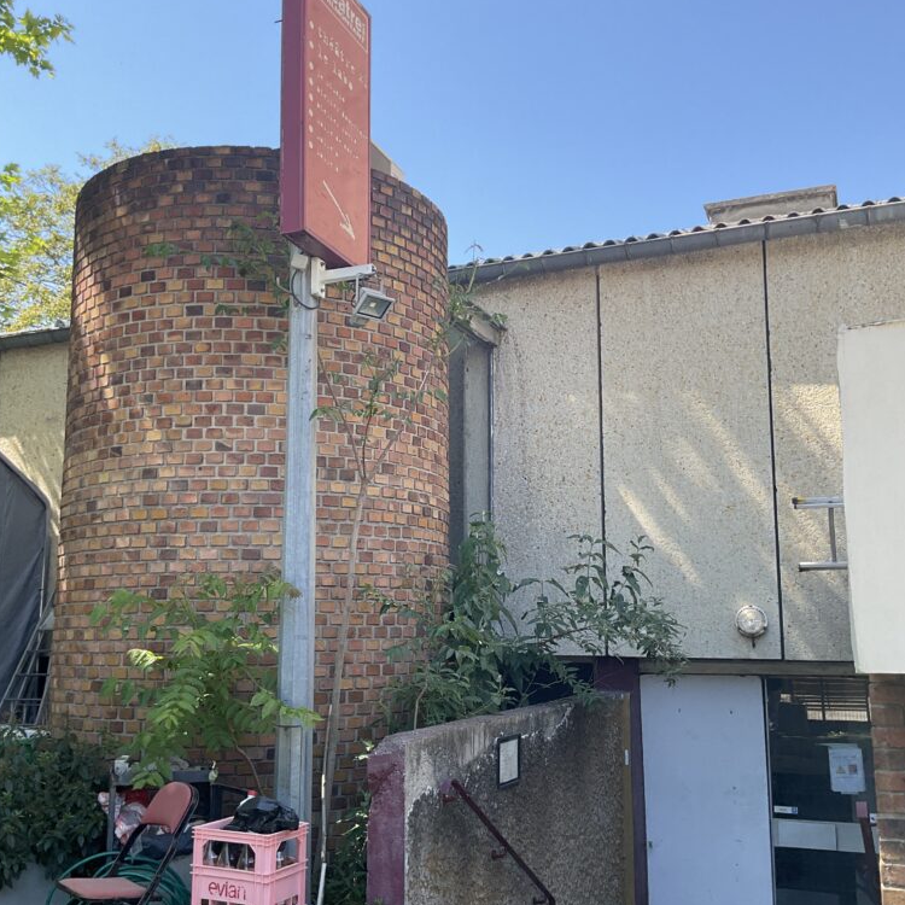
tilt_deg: +8.0
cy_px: 486
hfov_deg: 47.2
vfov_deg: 47.2
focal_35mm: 35
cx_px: 450
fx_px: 1035
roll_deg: -0.9
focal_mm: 3
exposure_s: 1/500
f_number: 1.8
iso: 16
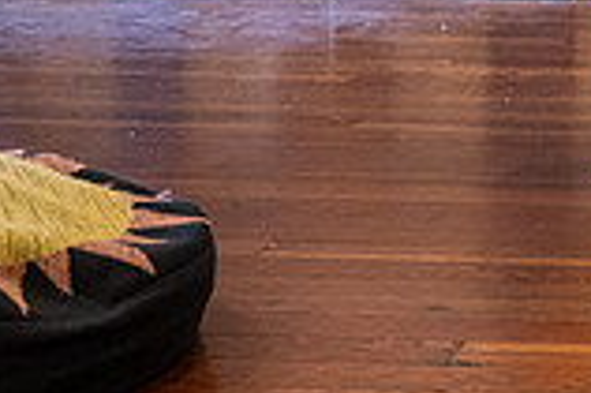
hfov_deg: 19.4
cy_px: -49
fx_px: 1443
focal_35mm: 88
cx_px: 946
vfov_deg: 15.1
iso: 3200
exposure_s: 1/125
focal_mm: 24
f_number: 4
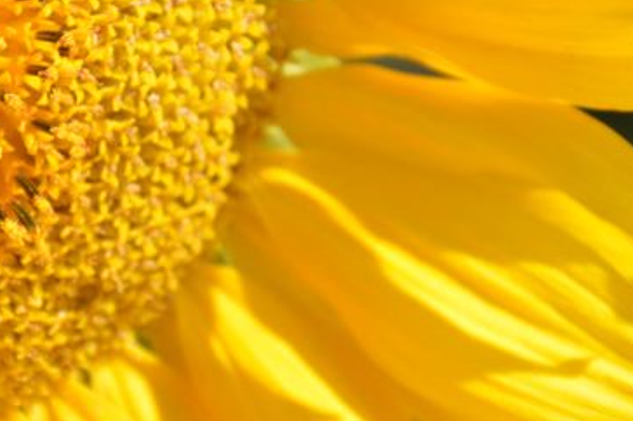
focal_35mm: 341
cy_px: 146
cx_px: 90
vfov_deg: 4.0
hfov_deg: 6.0
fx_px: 5990
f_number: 5.6
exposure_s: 1/200
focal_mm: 92
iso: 100
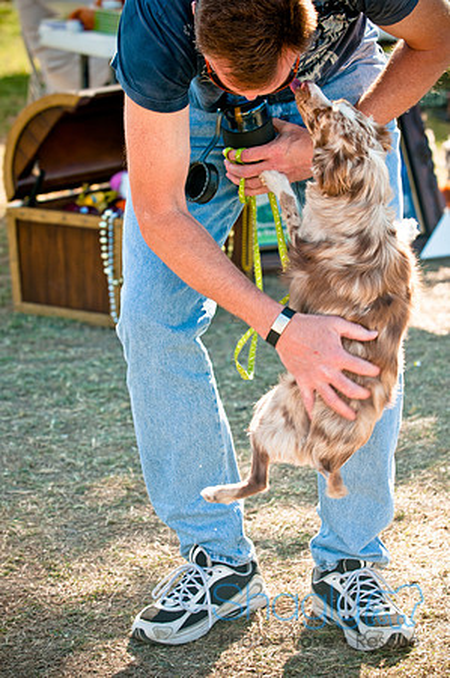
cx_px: 225
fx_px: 2593
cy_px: 339
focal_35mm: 138
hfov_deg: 9.9
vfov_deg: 14.9
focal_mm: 92
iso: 200
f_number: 5
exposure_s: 1/250
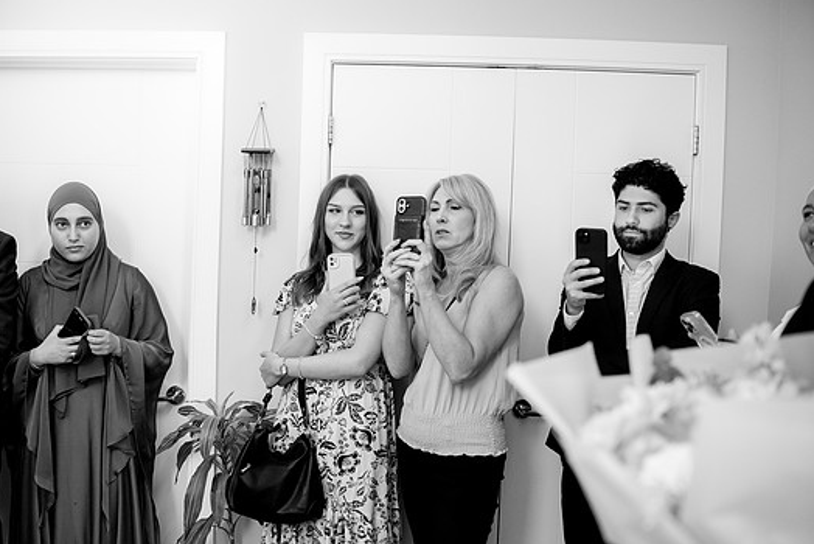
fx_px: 701
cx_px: 371
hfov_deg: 60.2
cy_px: 279
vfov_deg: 42.4
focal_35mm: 31
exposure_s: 1/250
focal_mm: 28
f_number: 2
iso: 3200
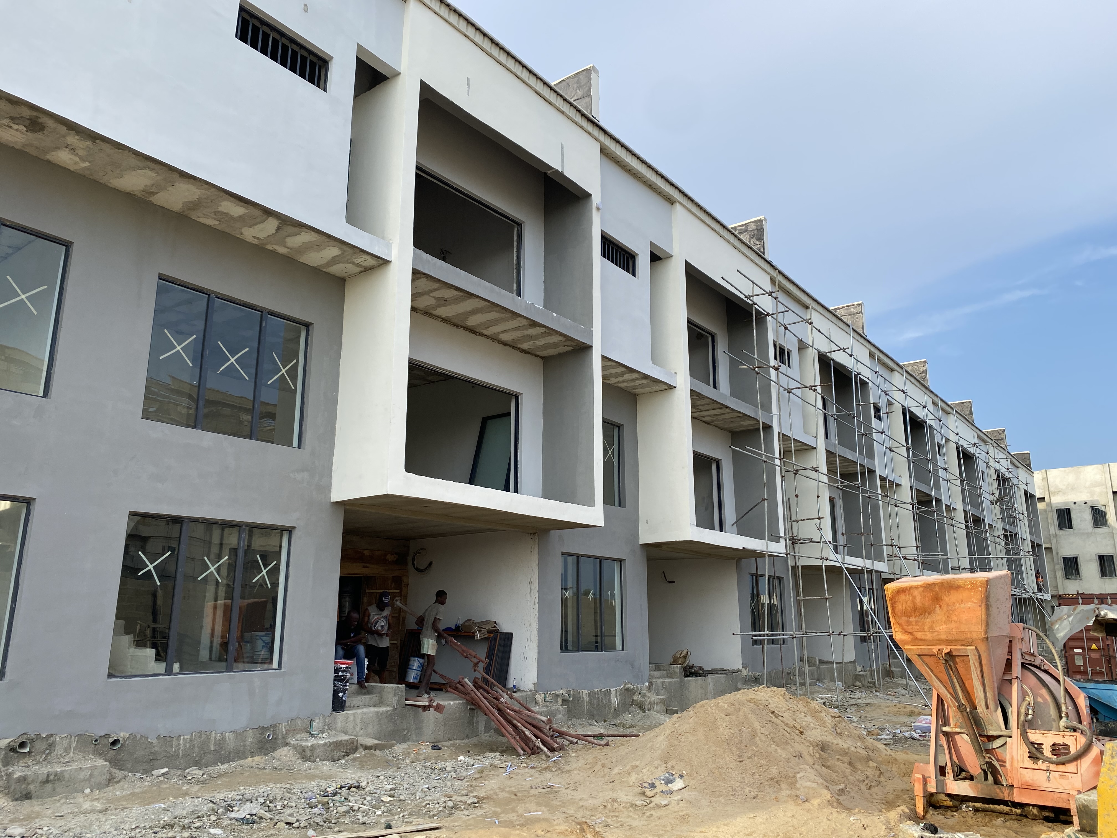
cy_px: 419
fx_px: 839
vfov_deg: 53.1
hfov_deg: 67.3
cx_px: 558
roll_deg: +0.6
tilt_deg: +14.0
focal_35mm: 26
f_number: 1.8
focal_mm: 4.25
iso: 32
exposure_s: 1/845
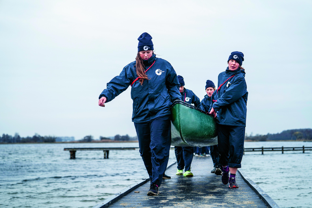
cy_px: 104
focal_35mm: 70
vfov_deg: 19.5
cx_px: 156
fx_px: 607
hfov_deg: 28.8
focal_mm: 70
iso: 100
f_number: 2.8
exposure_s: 1/1000
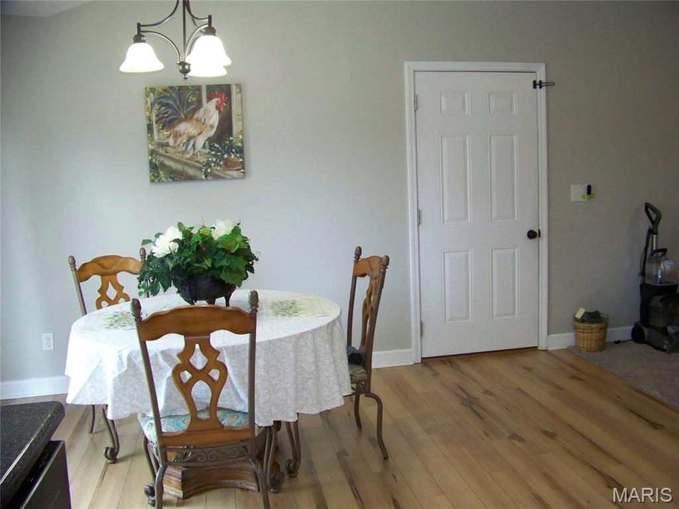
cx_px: 340
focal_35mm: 36
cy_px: 254
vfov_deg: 39.7
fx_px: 706
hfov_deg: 51.4
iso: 200
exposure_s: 1/30
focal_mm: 5.85
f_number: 2.8
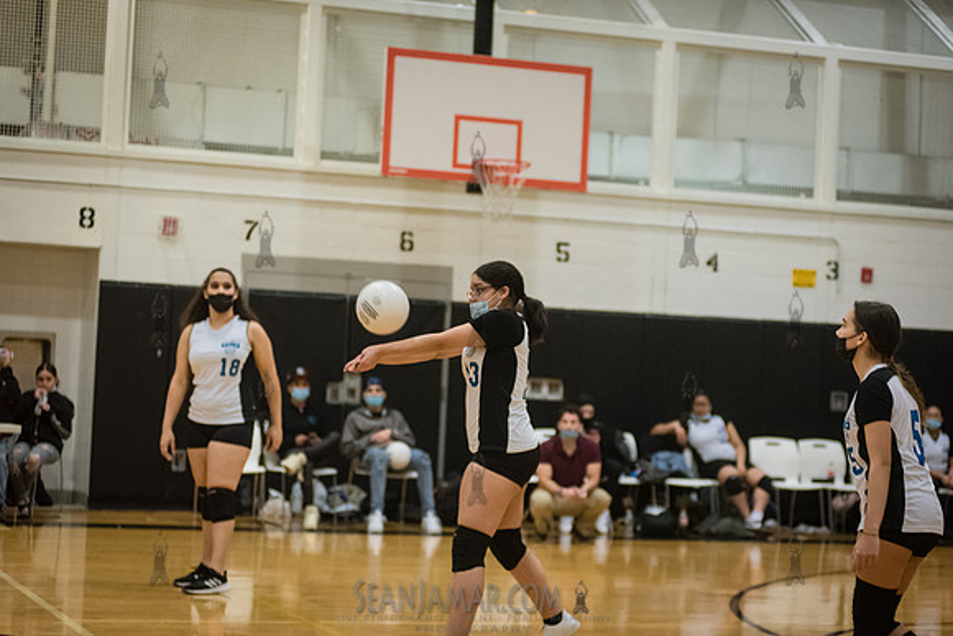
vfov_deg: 17.1
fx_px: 2118
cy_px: 318
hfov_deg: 25.4
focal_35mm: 80
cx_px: 476
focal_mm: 80
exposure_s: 1/400
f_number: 3.2
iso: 5000
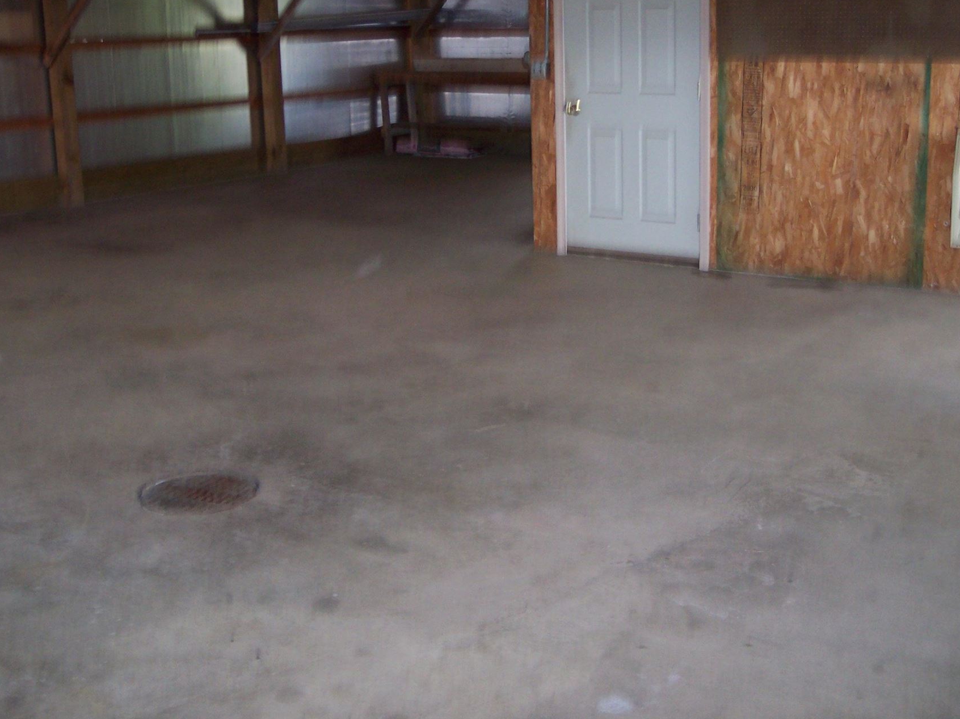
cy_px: 294
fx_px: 1275
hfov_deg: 41.2
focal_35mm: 46
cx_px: 533
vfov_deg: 31.4
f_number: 2.8
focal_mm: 8
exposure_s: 1/30
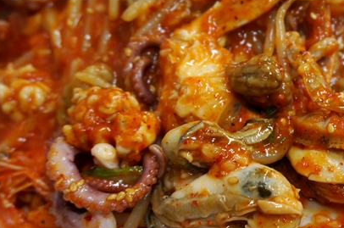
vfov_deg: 22.2
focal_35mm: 61
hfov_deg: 32.1
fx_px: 582
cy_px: 124
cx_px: 275
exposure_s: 1/20
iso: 200
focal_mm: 22
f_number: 4
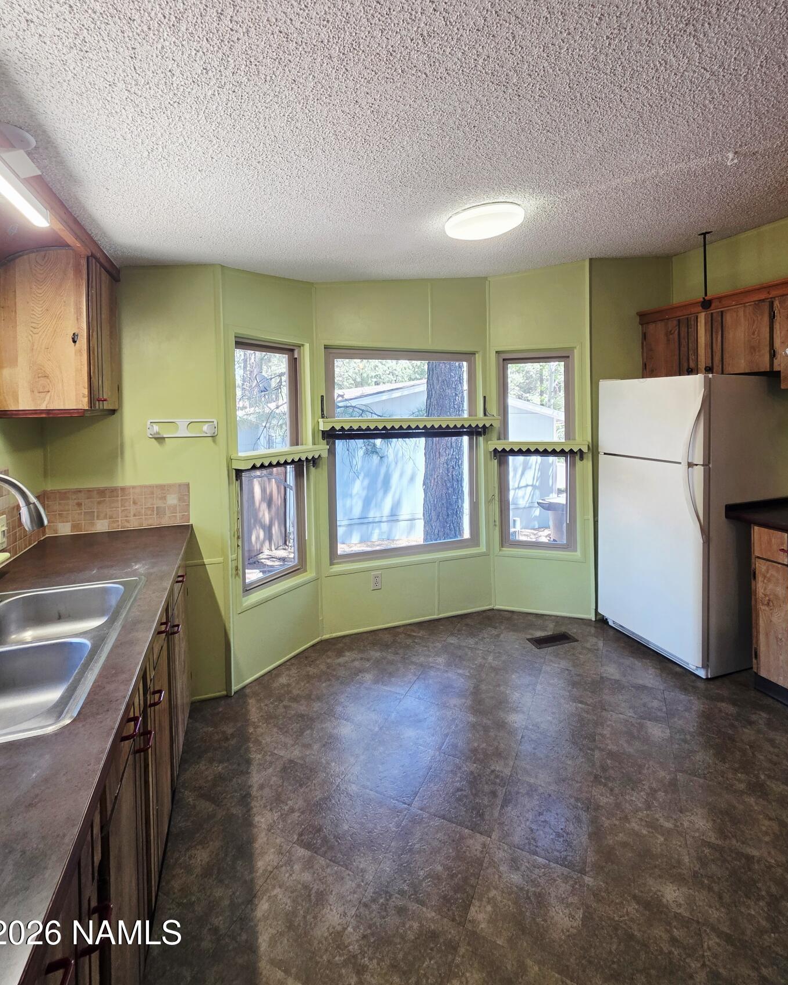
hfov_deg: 84.0
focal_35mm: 15
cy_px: 404
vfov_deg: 95.8
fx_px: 437
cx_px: 399
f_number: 1.9
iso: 160
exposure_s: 1/120
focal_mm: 2.2
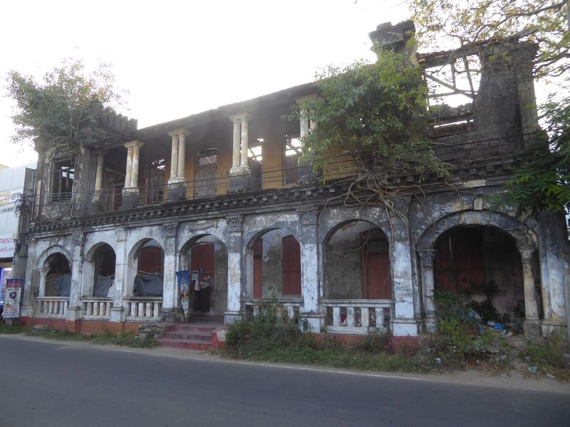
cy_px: 214
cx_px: 285
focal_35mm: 25
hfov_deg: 69.4
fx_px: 412
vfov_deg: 54.9
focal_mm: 4.3
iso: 100
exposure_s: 1/60
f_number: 3.3
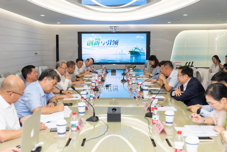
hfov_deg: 50.4
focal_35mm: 38
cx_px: 111
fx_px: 241
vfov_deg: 34.8
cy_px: 80
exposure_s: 1/400
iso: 1000
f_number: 2.8
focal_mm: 36
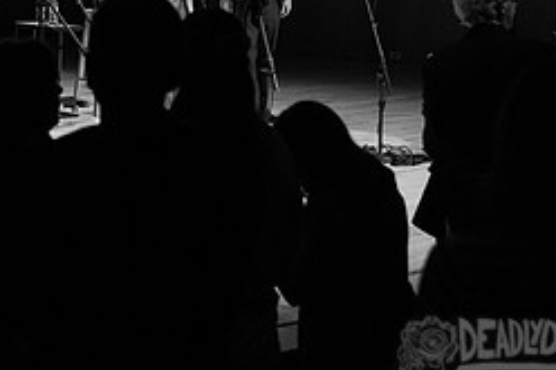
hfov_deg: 15.8
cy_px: -42
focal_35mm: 128
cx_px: 44
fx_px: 1976
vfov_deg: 10.6
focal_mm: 48
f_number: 5
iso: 2500
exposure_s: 1/800
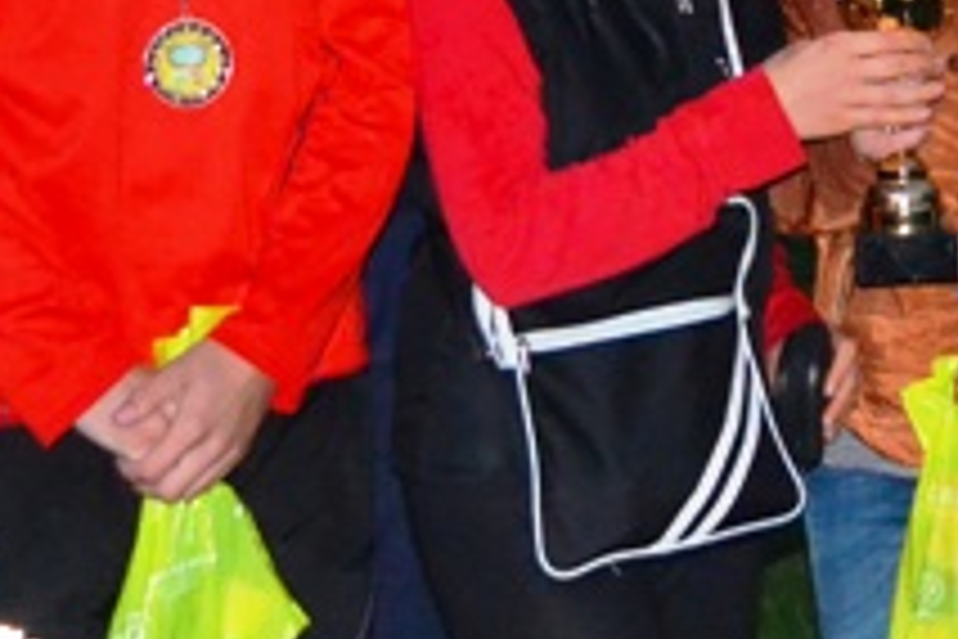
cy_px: -439
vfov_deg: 10.5
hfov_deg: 16.3
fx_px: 3300
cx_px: 873
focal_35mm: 124
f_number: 4
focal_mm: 22
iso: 3200
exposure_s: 1/60
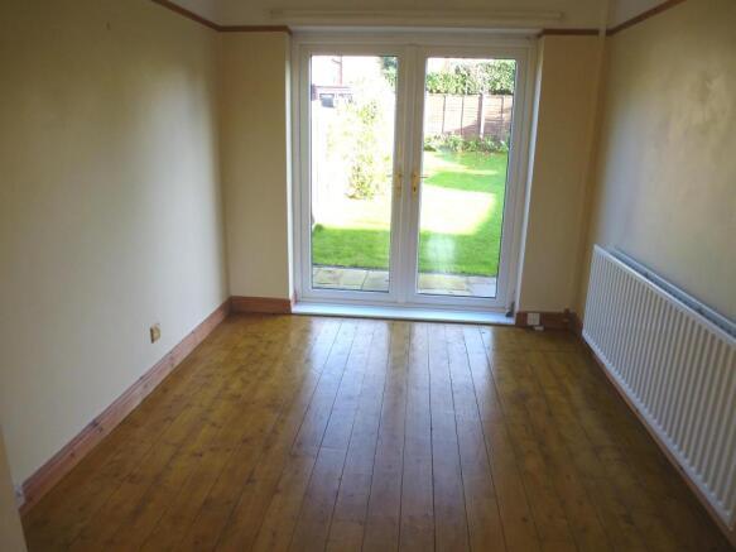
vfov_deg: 56.8
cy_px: 276
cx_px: 368
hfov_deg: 71.6
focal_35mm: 24
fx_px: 510
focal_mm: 4.3
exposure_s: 1/125
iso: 250
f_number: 3.3
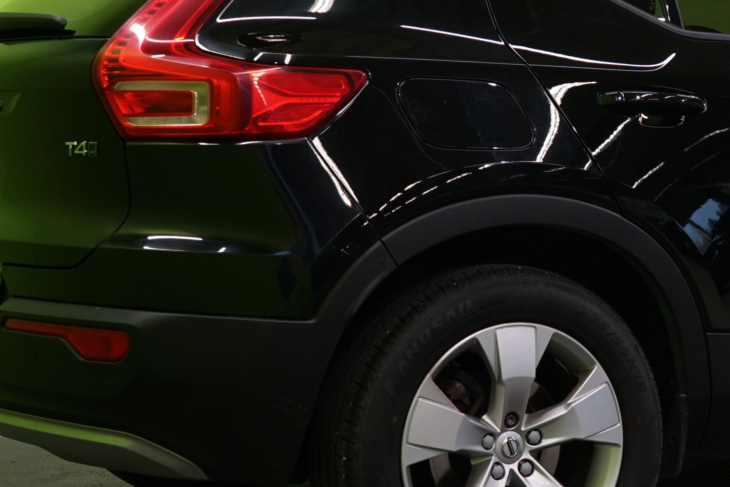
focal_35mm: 96
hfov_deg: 20.6
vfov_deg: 14.2
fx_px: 1946
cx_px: 709
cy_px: 197
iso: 400
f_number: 5.6
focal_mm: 32
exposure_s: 1/25
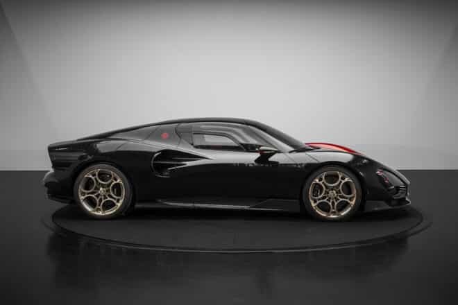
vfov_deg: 28.1
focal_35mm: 48
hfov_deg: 41.1
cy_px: 152
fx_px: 611
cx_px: 229
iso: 100
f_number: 11
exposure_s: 1/8
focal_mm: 48
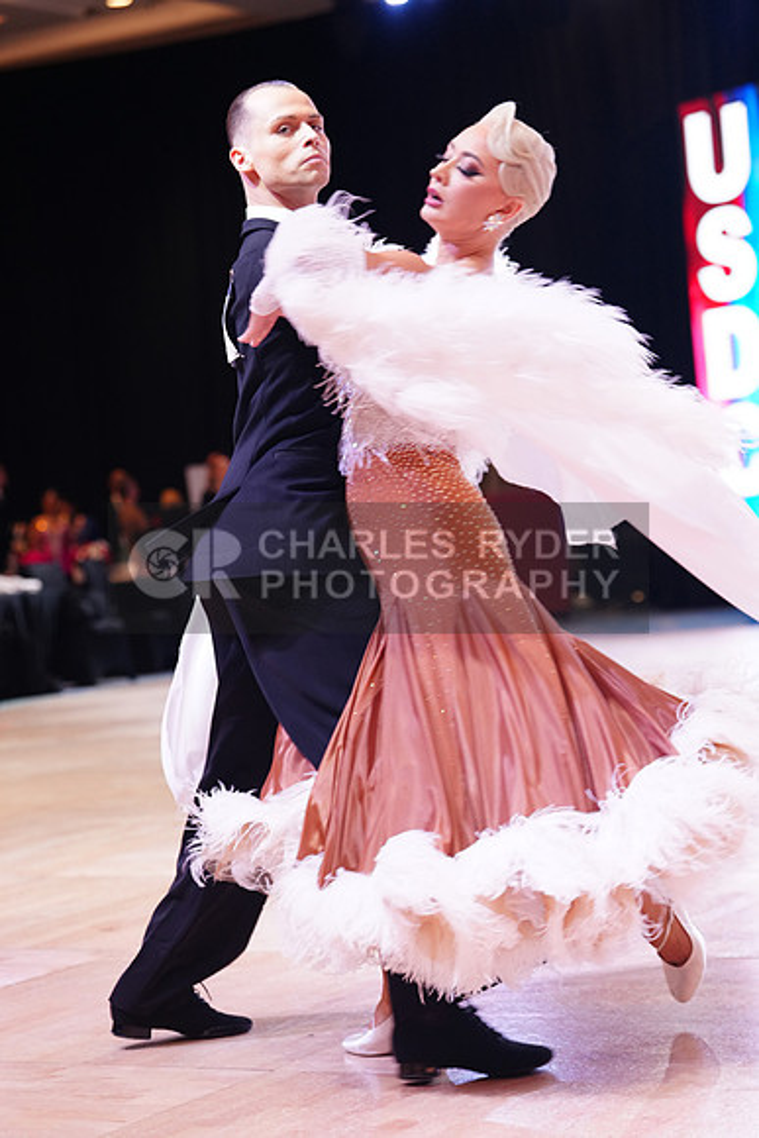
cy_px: 569
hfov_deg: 16.7
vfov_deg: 24.8
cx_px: 380
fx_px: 2592
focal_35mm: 82
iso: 2000
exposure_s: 1/250
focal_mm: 82
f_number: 3.5
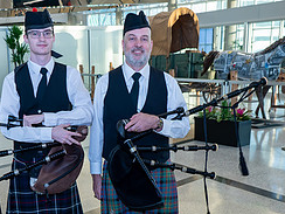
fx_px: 469
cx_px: 91
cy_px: 181
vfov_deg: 25.1
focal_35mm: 57
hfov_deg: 33.4
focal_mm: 25
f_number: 4
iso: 200
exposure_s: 1/40
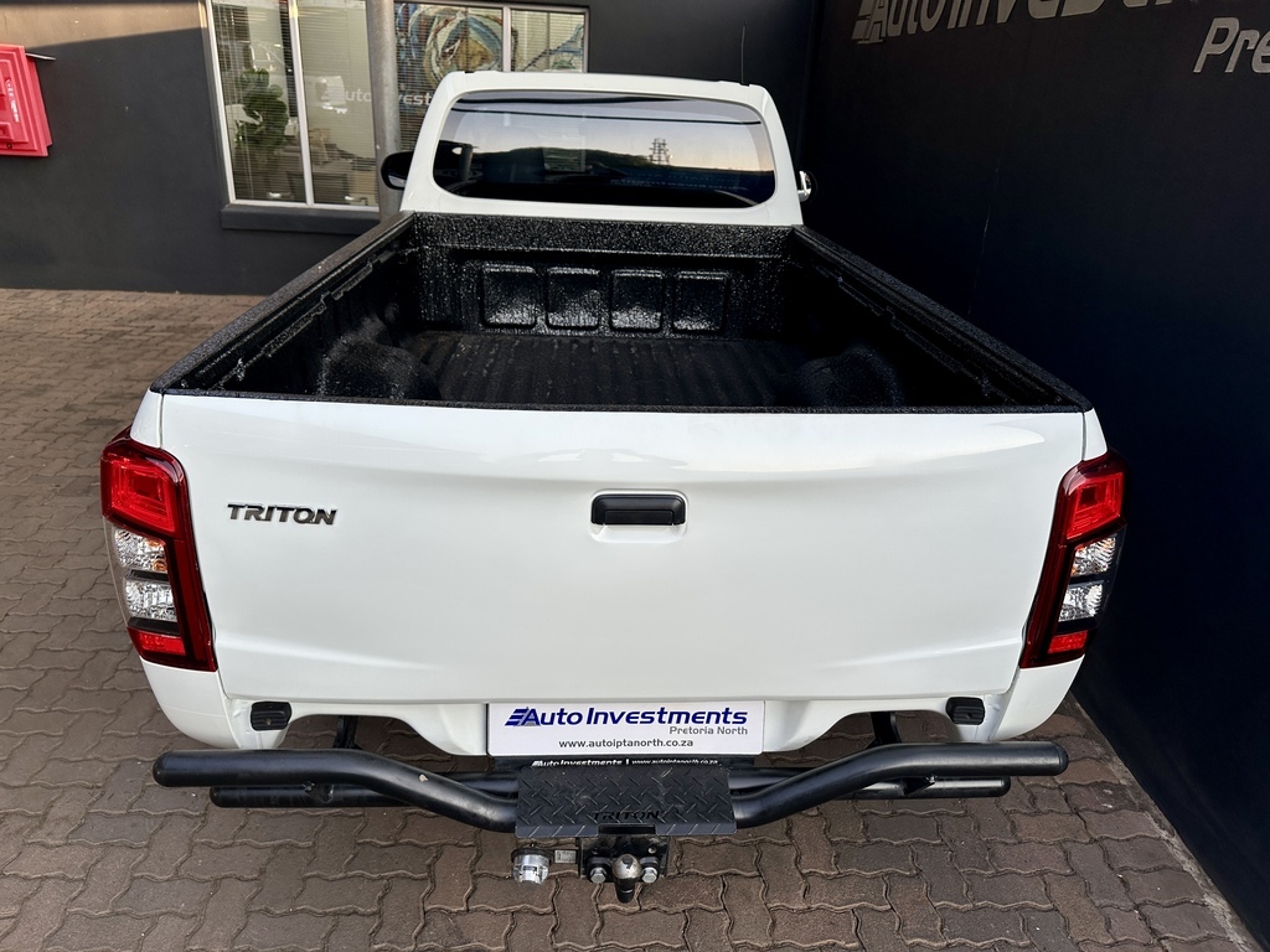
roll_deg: -3.5
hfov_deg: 71.6
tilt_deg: -25.1
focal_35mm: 24
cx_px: 635
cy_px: 476
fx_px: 881
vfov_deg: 56.8
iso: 80
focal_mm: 6.86
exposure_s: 1/541
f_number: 1.78
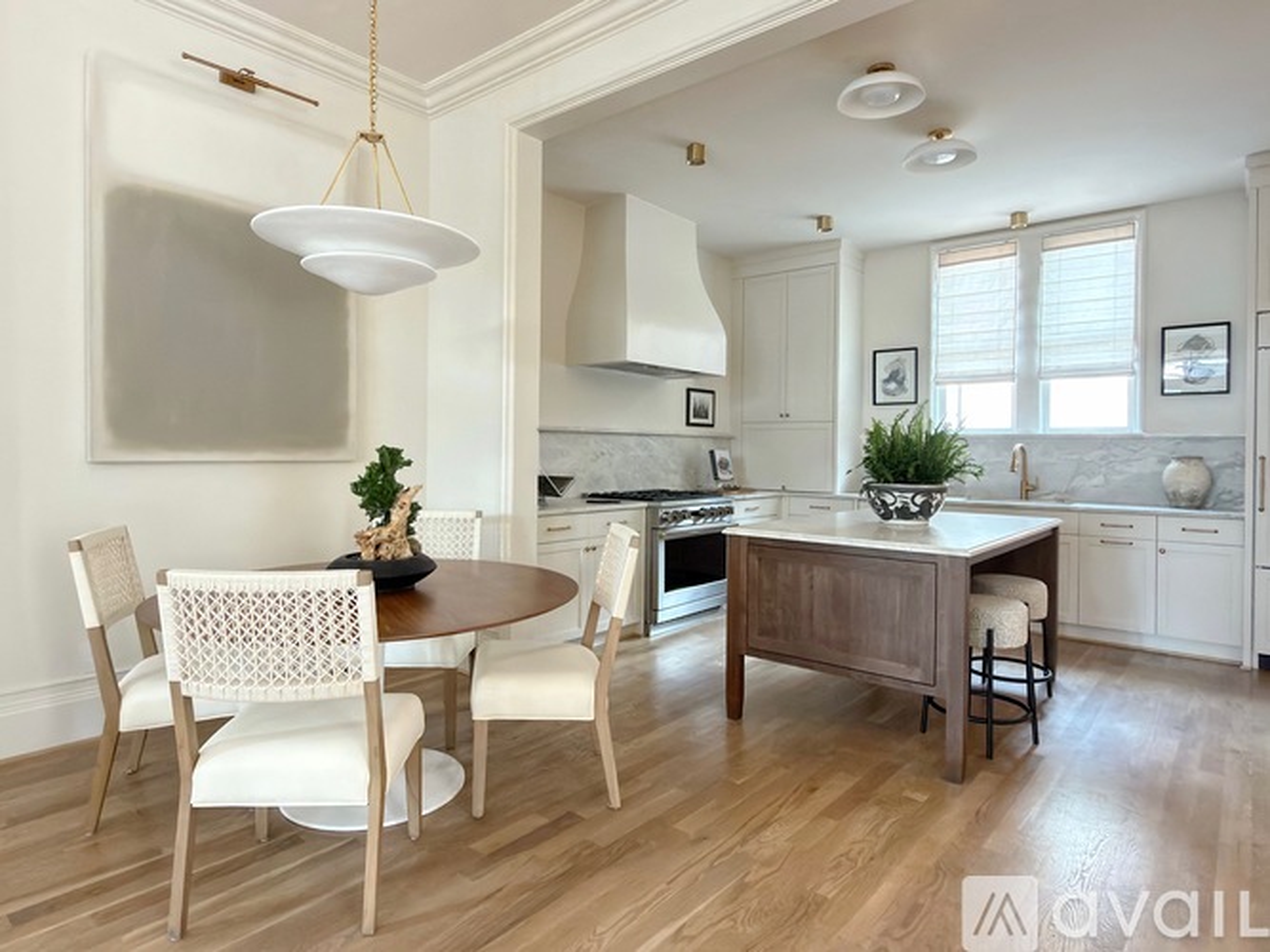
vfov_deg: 68.7
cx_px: 635
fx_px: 697
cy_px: 476
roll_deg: -1.2
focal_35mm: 19
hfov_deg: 84.7
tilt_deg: -2.0
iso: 250
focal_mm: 2.22
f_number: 2.2
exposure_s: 1/30
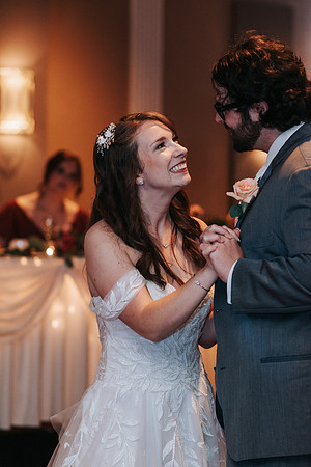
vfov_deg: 16.1
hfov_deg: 10.8
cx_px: 156
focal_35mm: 128
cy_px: 234
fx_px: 1652
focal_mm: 85
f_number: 2.8
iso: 800
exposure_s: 1/250
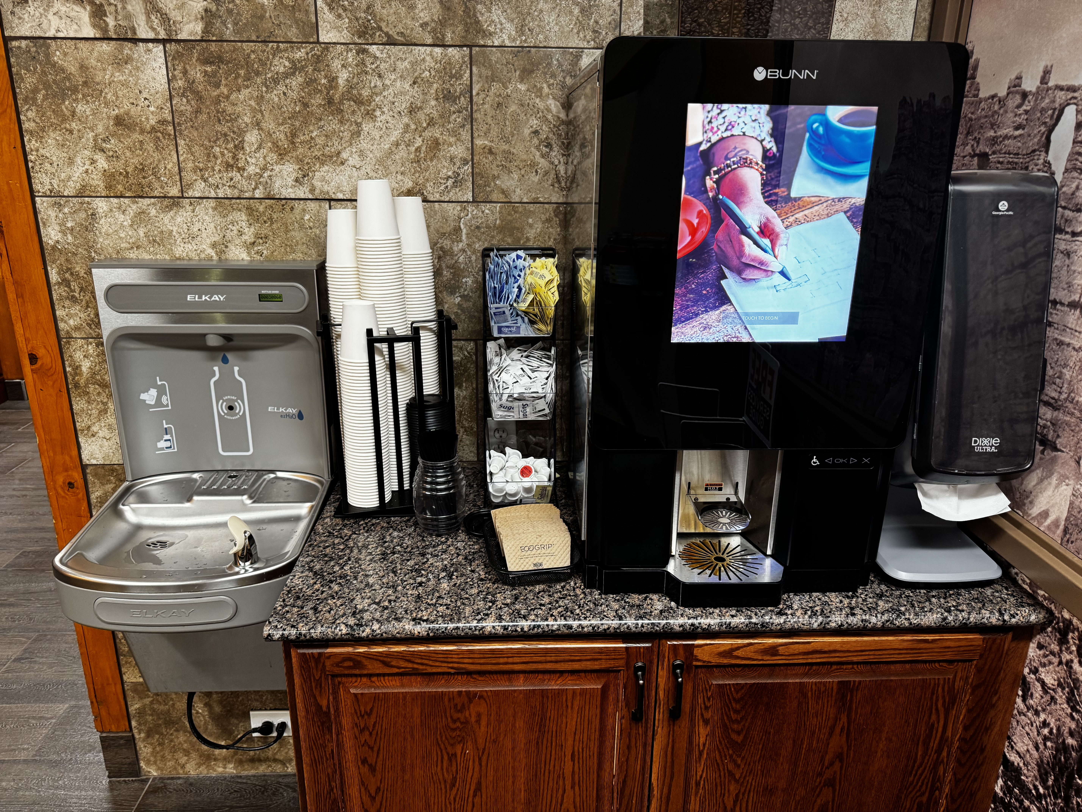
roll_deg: -0.5
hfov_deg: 71.6
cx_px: 541
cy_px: 406
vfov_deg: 56.8
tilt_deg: -17.8
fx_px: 750
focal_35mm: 24
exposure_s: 1/60
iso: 250
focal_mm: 6.76
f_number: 1.78
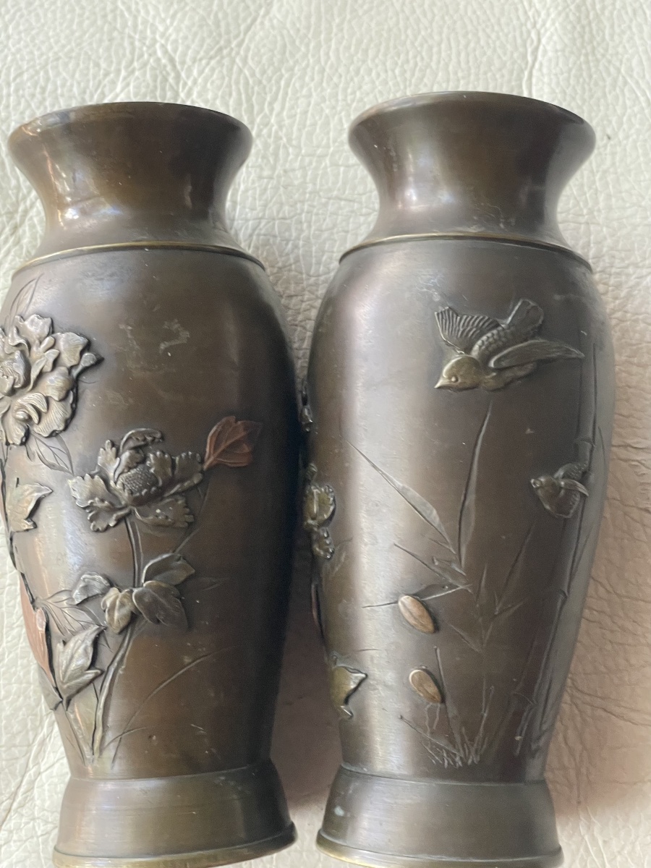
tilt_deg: -77.2
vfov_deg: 36.8
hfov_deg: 28.0
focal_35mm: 52
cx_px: 326
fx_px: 1304
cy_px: 434
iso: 200
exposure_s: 1/99
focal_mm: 6
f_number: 2
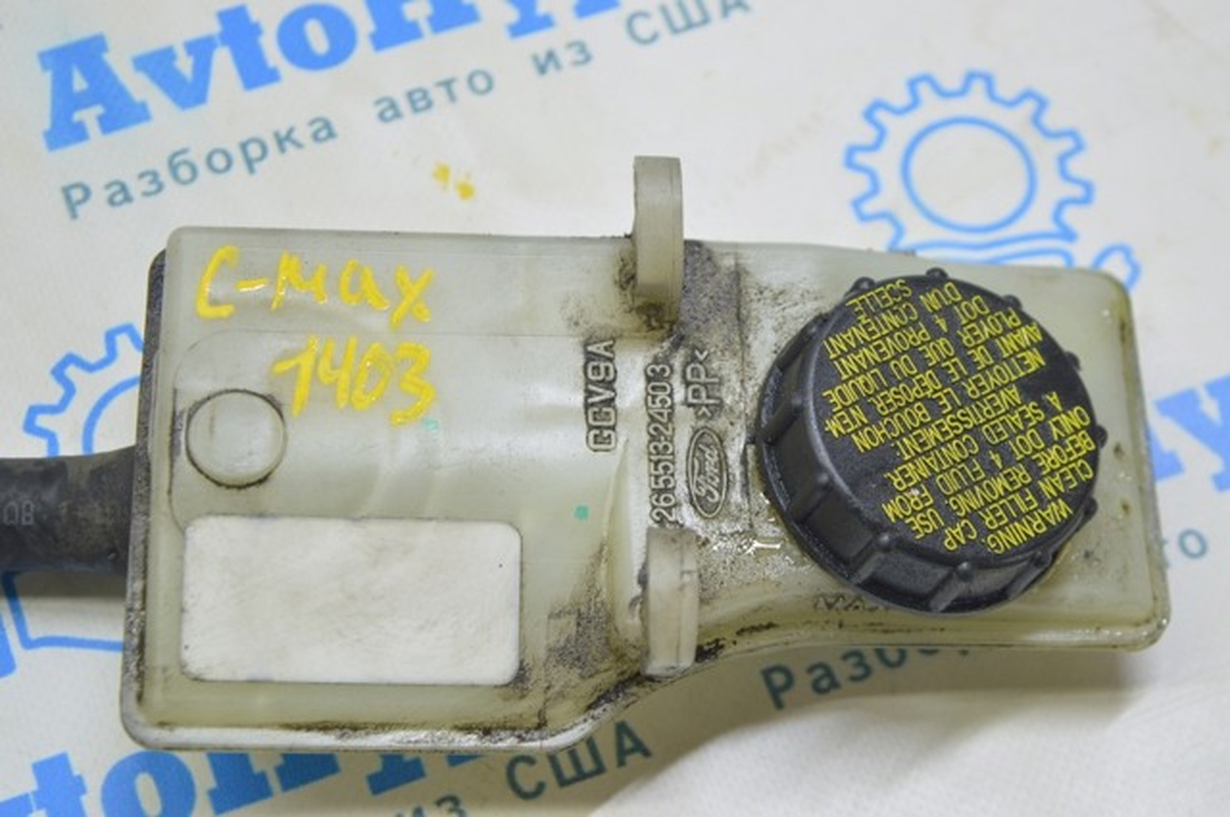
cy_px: 408
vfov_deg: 18.9
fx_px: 2457
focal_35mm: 72
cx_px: 615
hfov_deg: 28.1
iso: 400
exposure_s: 1/20
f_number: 5.6
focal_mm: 48
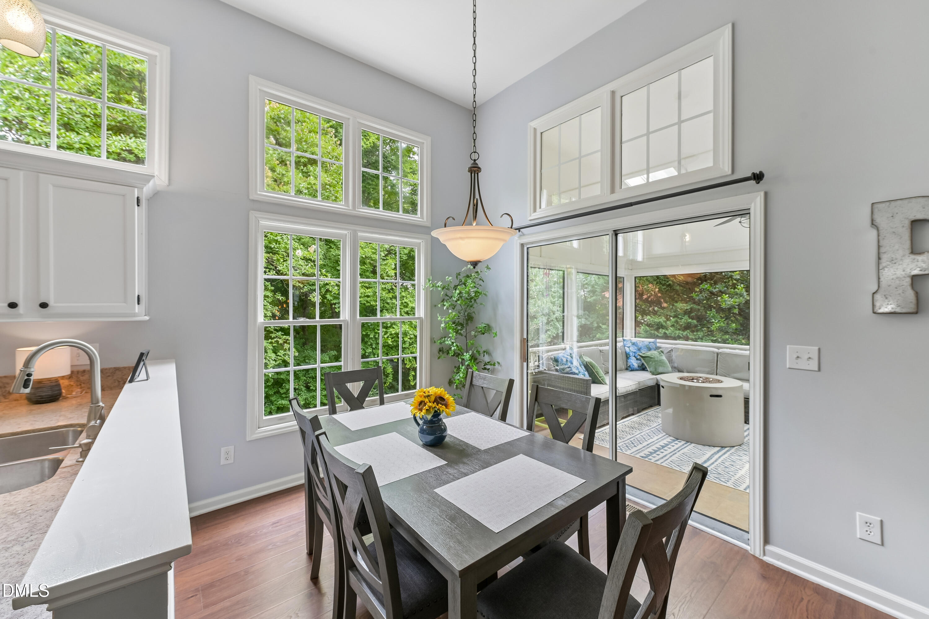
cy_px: 310
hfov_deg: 104.3
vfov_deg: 81.2
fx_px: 361
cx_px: 464
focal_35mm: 14
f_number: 9
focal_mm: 14
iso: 200
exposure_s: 1/20
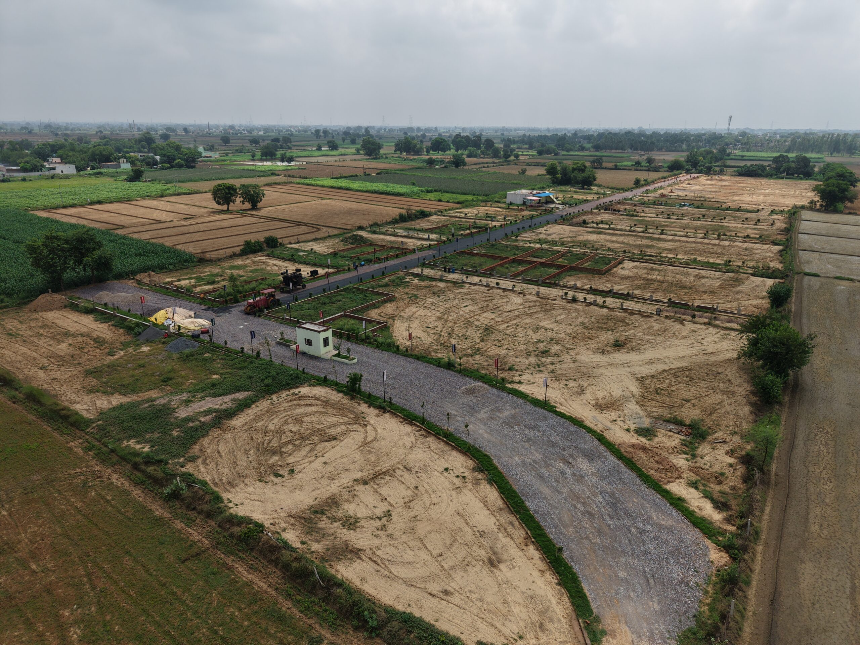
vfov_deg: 56.8
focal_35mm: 24
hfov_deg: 71.6
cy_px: 322
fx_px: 596
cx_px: 430
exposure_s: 1/725
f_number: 1.8
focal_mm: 8.67
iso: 130
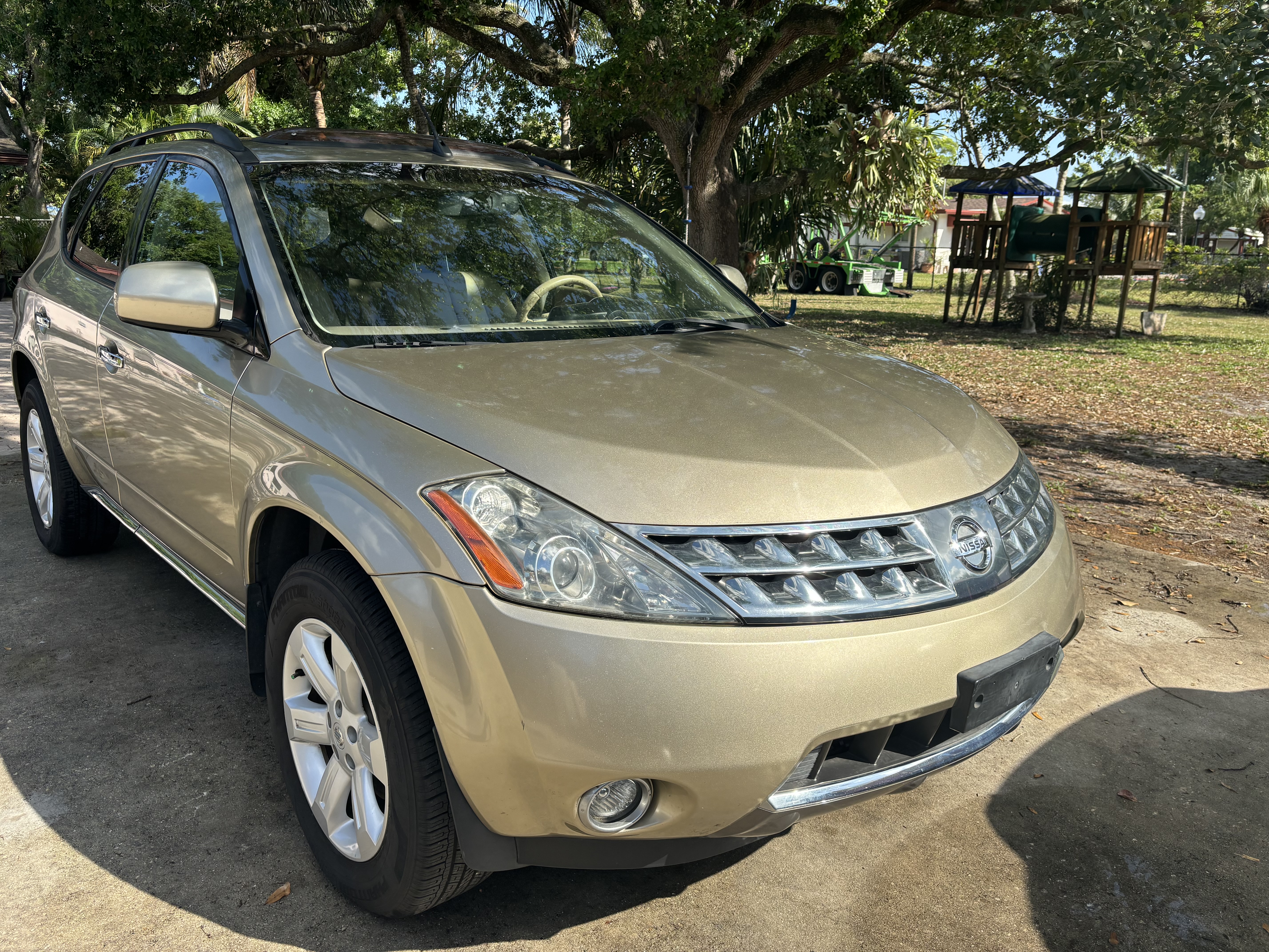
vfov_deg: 53.1
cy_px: 476
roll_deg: -0.6
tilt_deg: -13.0
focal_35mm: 26
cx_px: 634
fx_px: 953
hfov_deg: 67.3
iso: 50
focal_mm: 5.96
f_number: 1.6
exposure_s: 1/1984
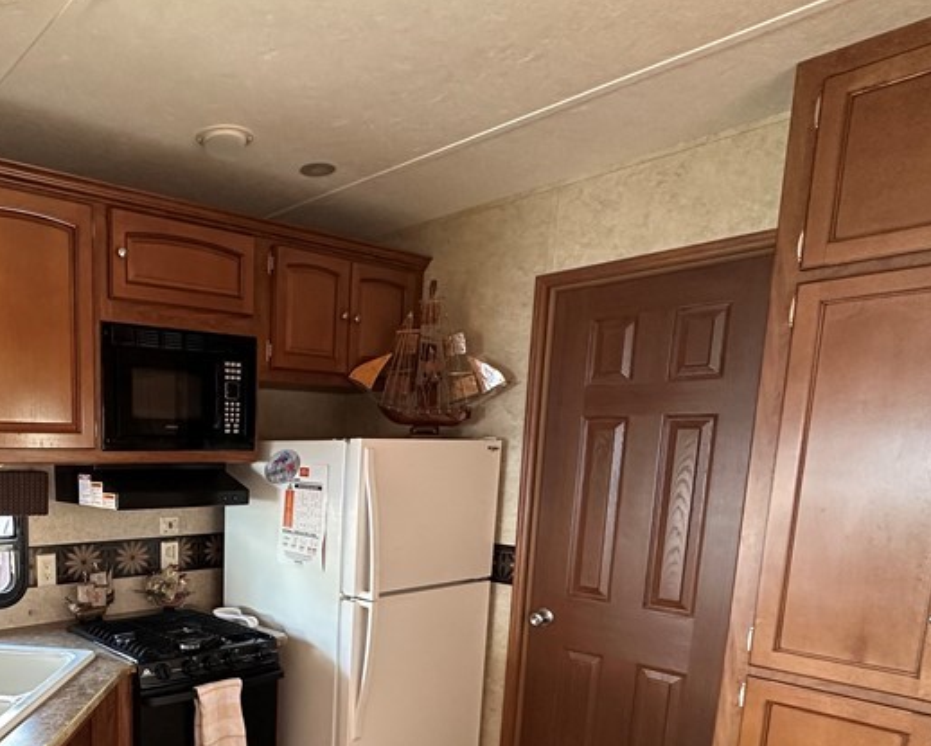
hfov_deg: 59.1
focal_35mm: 27
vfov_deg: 50.9
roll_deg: -0.8
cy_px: 564
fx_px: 744
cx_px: 189
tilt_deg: -8.3
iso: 400
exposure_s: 1/60
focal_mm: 2.22
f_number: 2.2
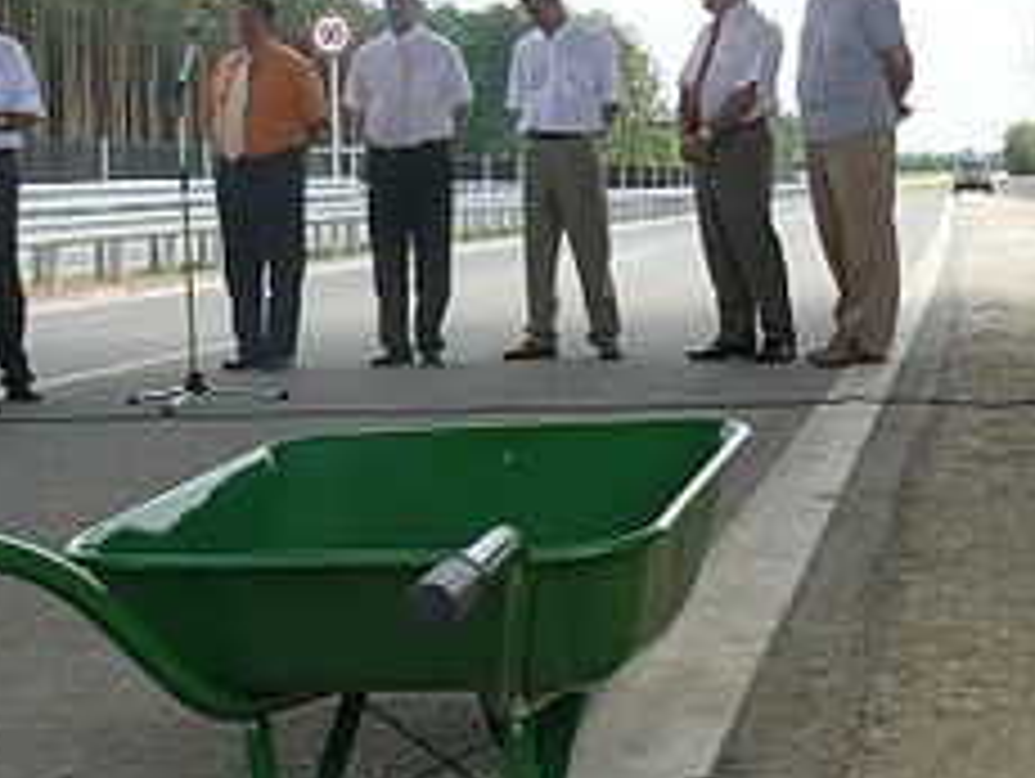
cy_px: 252
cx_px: 288
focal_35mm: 80
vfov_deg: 18.4
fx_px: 2394
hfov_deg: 24.2
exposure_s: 1/200
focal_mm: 8.7
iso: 100
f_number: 5.6
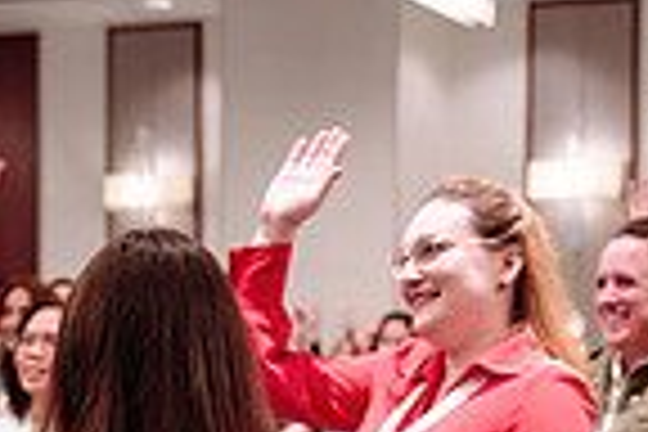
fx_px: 2070
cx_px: 459
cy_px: 601
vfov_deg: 11.5
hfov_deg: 17.7
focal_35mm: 115
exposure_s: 1/80
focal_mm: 26
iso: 1600
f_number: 2.8
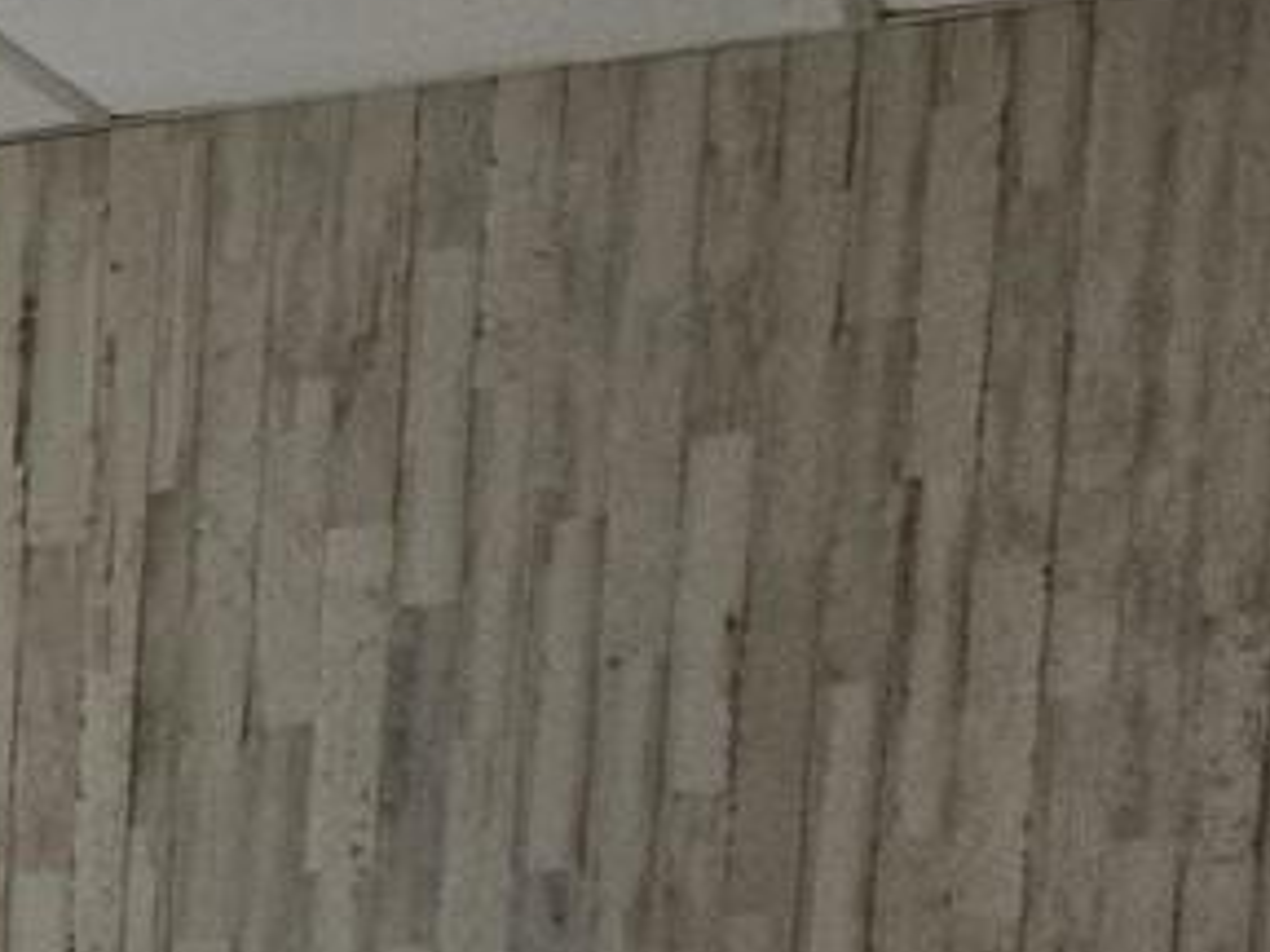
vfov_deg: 10.5
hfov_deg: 11.7
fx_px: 4696
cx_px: -2042
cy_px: 2010
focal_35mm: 128
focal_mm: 5.4
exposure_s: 1/120
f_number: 1.8
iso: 250
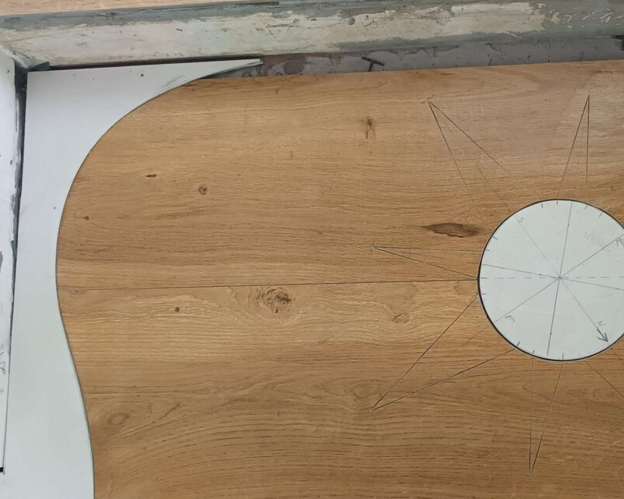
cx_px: 385
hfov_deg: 58.1
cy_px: 260
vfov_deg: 48.5
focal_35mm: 30
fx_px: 554
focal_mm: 5.31
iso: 1271
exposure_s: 1/25
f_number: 1.7
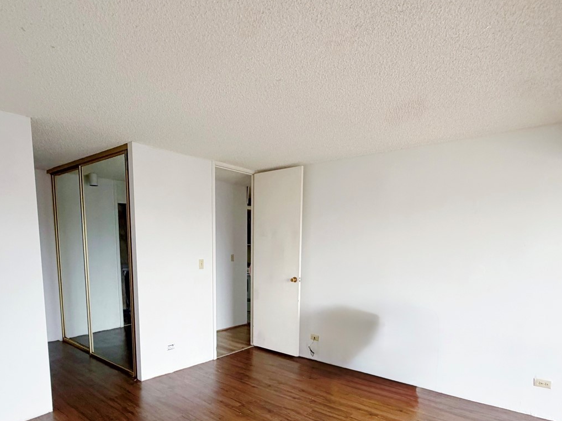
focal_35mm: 22
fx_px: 357
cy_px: 289
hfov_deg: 76.2
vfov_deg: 59.3
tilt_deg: -6.1
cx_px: 252
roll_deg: +0.3
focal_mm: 2.22
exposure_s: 1/121
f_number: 2.2
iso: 320
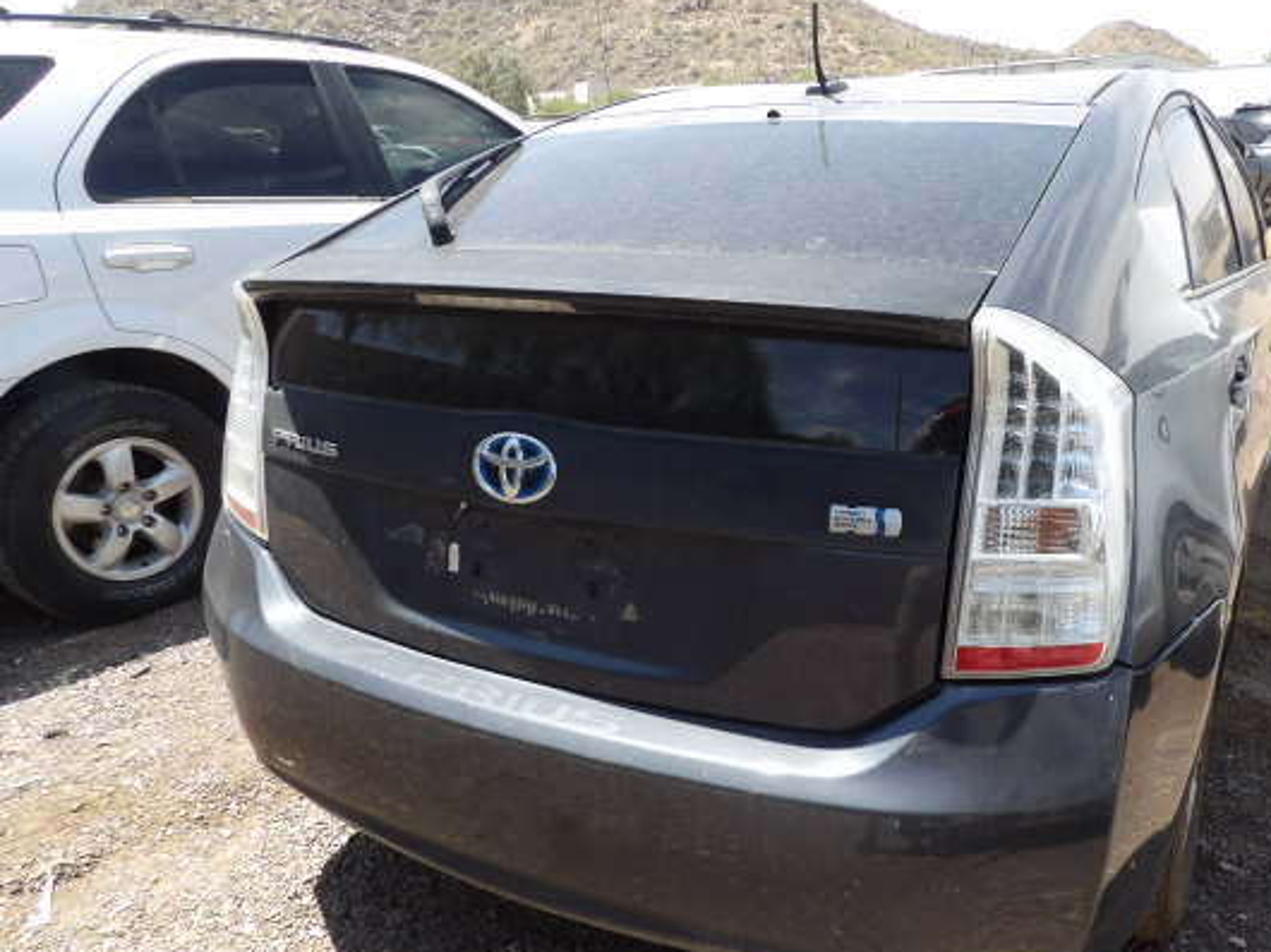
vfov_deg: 48.1
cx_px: 729
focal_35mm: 29
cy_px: 528
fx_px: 1064
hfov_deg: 61.4
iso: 100
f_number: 3.2
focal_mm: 4.3
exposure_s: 1/561
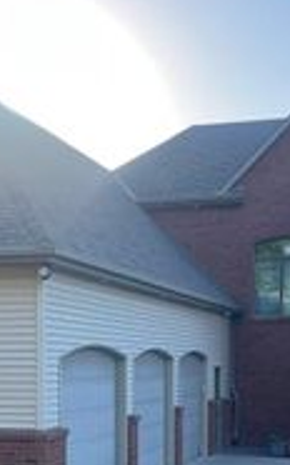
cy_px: 394
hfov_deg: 17.6
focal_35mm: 74
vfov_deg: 27.1
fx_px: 937
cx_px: 120
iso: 50
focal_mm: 5.1
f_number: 1.6
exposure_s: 1/1056
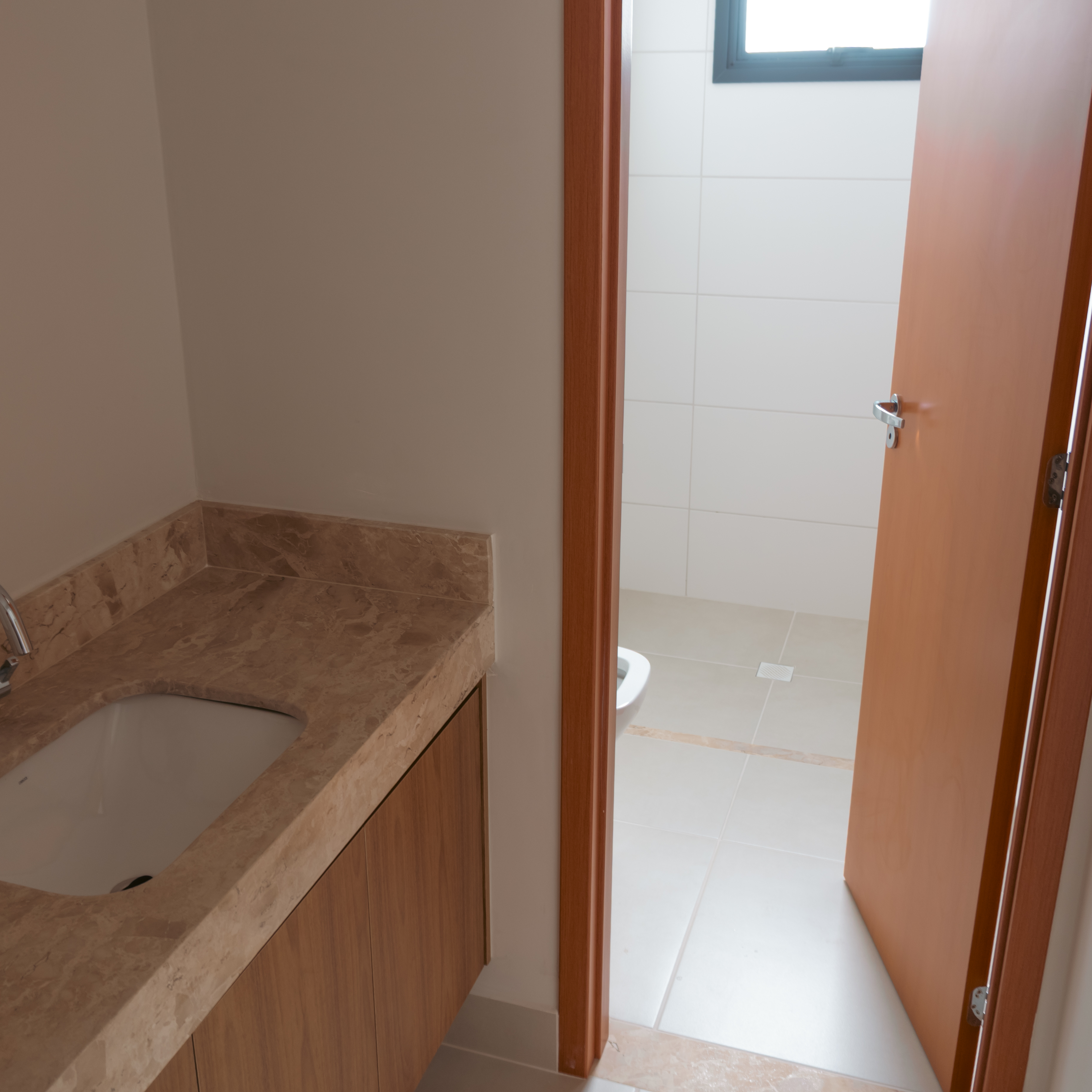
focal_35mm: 34
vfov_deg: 48.4
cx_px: 515
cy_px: 520
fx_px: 1213
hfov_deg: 48.4
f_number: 3.5
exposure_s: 1/6
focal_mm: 16
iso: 100
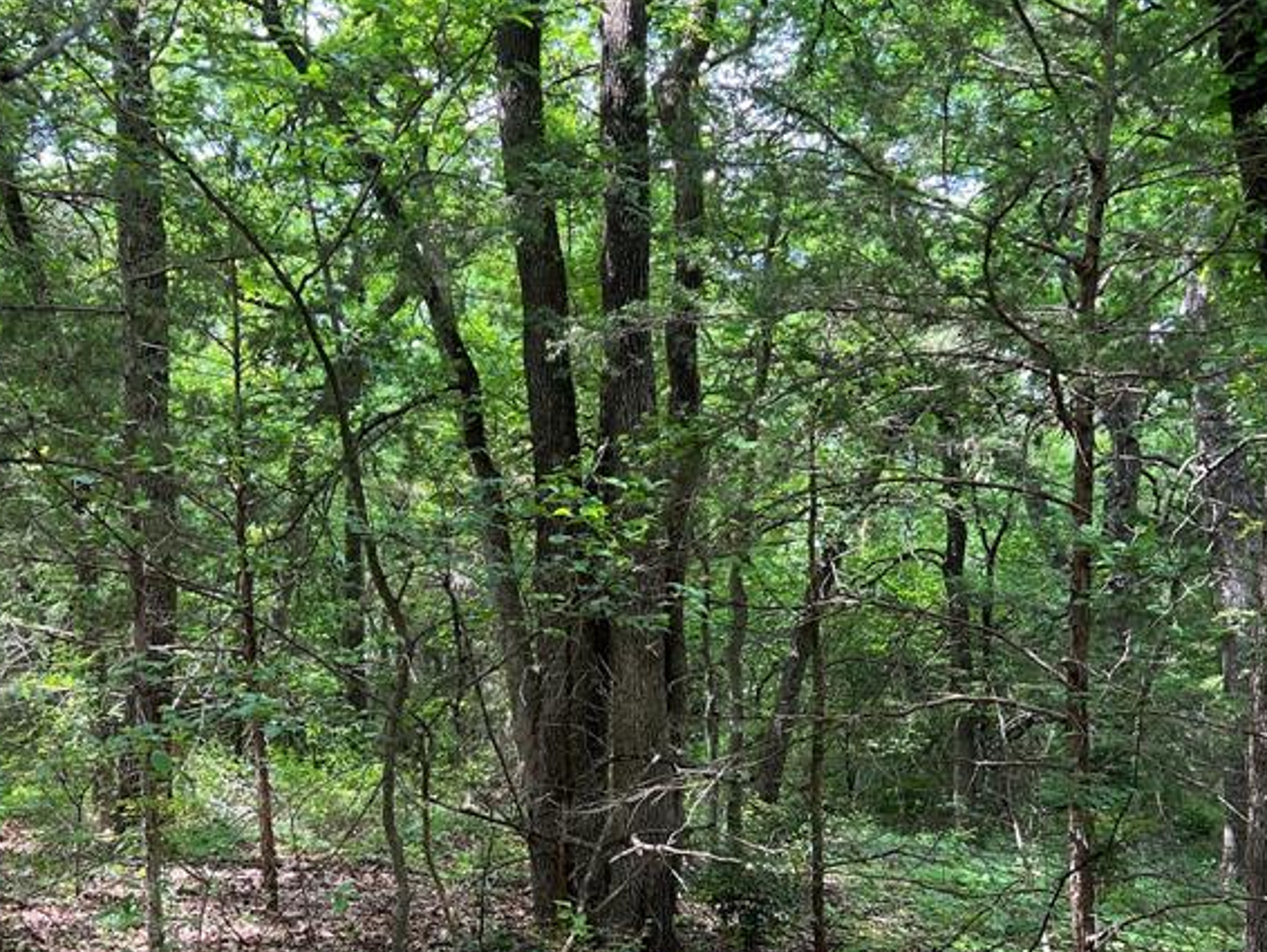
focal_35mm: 47
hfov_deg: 40.2
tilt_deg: -6.1
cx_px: 504
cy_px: 663
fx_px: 1721
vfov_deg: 30.6
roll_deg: -0.2
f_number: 1.5
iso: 64
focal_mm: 5.7
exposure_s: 1/146
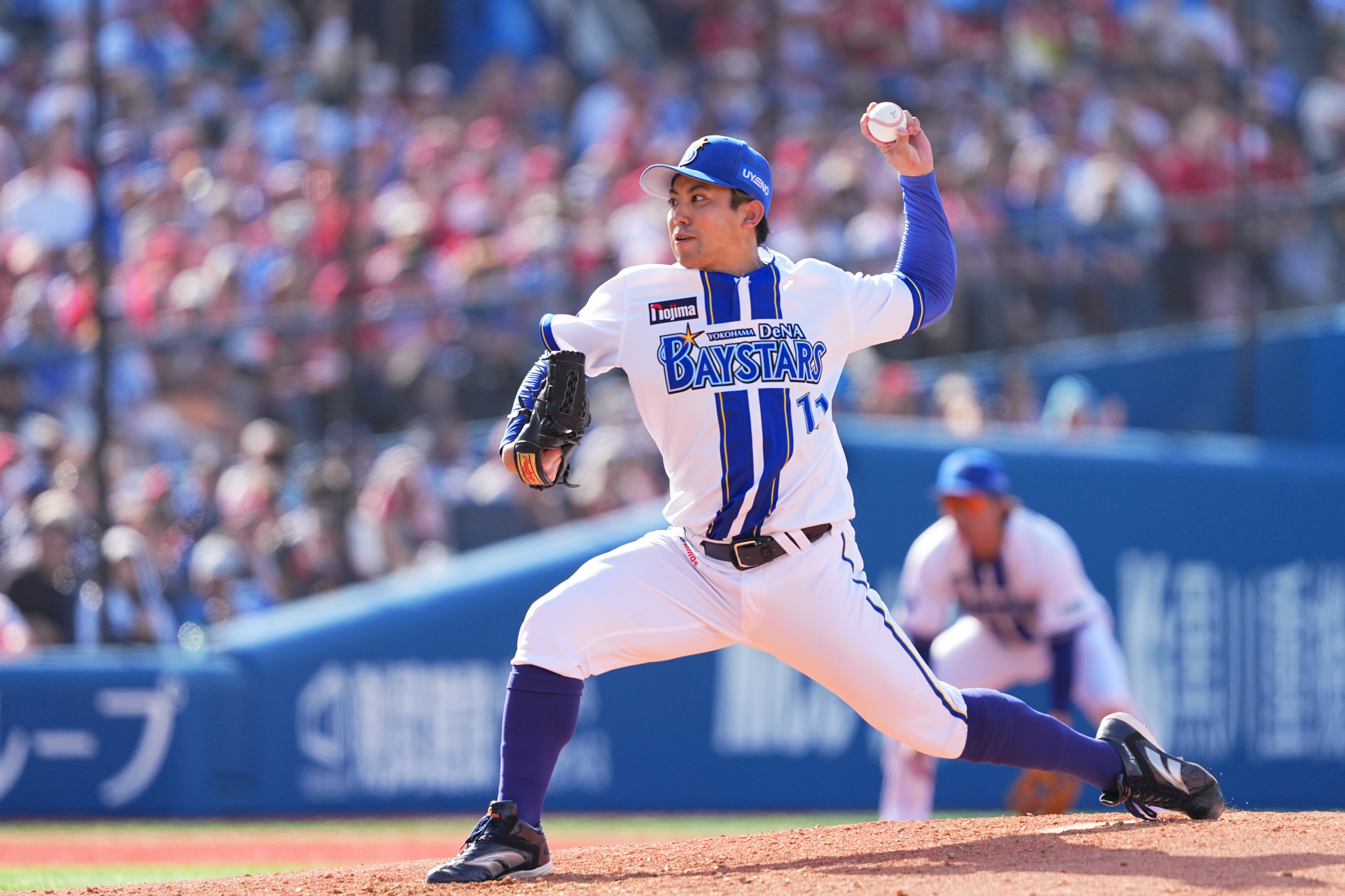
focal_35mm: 450
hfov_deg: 4.6
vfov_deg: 3.1
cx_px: 672
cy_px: 448
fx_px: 16811
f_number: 2.8
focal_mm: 300
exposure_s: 1/2500
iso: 500
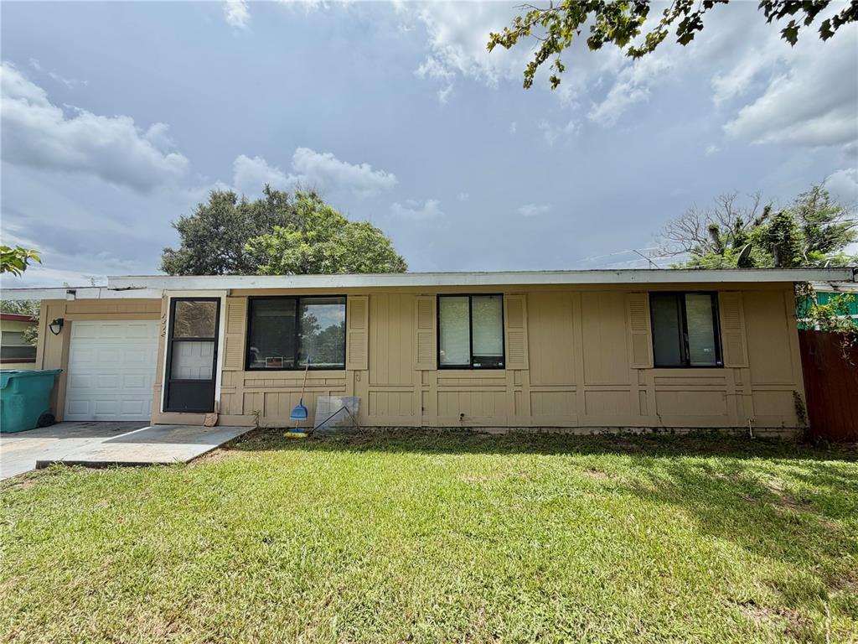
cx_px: 429
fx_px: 347
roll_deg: +0.6
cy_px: 322
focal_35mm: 14
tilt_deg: +5.0
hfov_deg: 102.1
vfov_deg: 85.7
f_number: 2.2
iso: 25
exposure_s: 1/770
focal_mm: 2.22
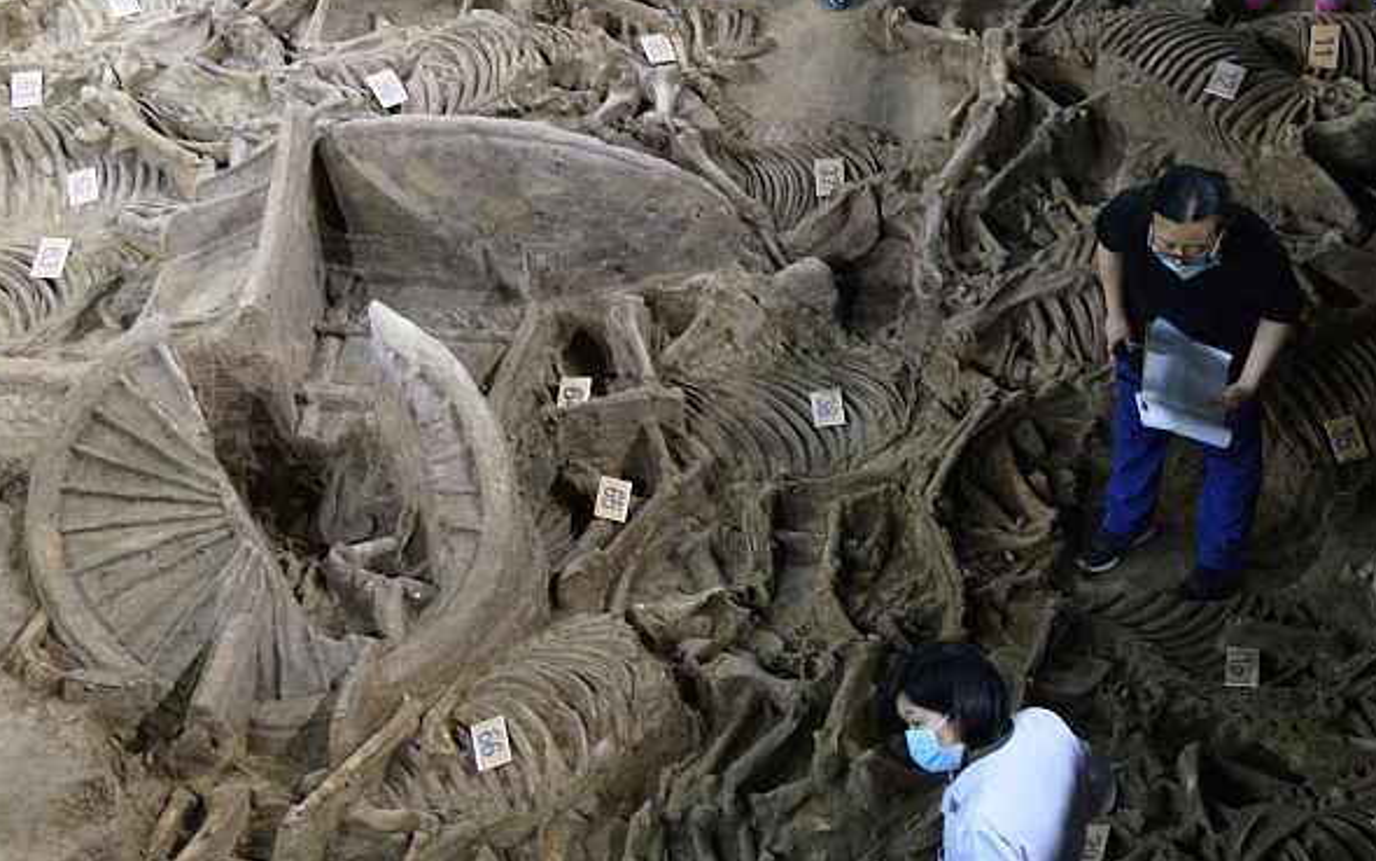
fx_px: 3113
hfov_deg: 24.9
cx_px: 774
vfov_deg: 15.7
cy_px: 570
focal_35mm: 83
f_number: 4
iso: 3200
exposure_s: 1/250
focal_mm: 40
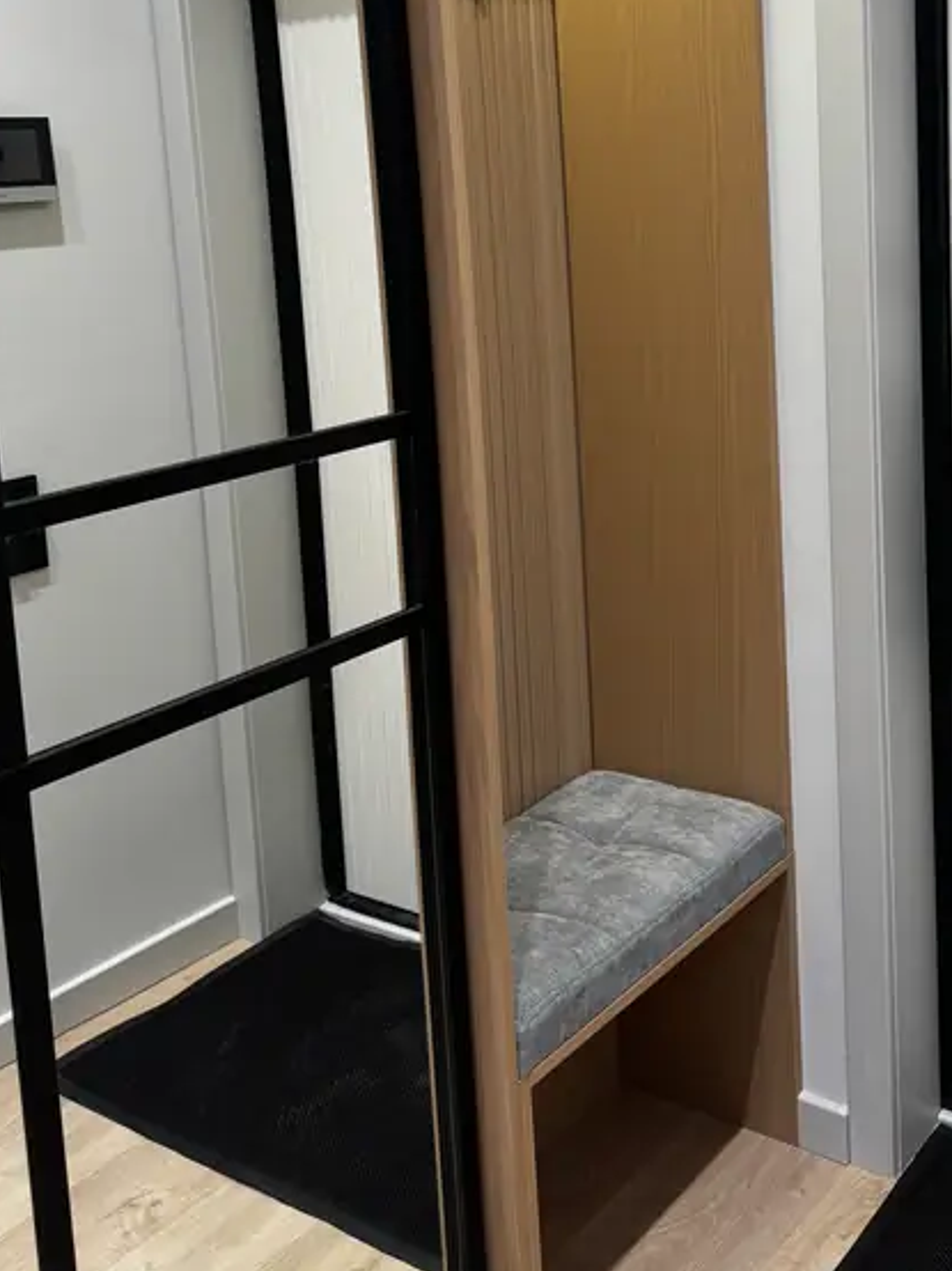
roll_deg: +2.1
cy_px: 330
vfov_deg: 46.3
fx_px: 1431
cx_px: 763
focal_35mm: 39
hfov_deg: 35.6
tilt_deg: -6.8
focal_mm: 6.76
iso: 125
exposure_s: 1/100
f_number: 1.78
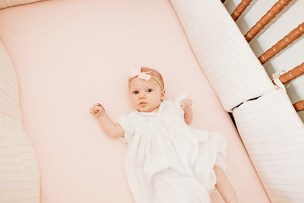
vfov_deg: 53.2
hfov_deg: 73.7
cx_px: 152
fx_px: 203
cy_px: 102
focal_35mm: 24
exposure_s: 1/100
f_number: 2.8
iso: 1600
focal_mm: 24
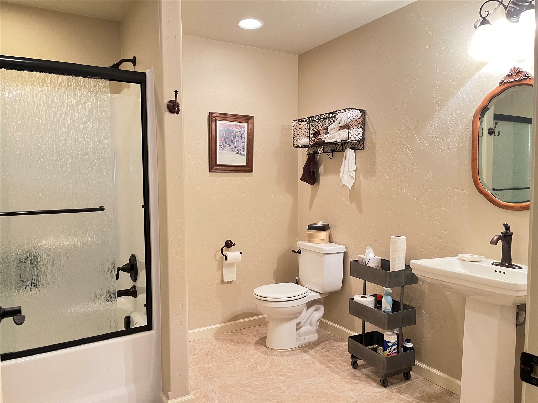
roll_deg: -0.1
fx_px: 404
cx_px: 269
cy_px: 202
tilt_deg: -3.8
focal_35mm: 26
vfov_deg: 53.1
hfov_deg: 67.3
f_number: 1.6
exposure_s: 1/60
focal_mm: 5.1
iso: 320
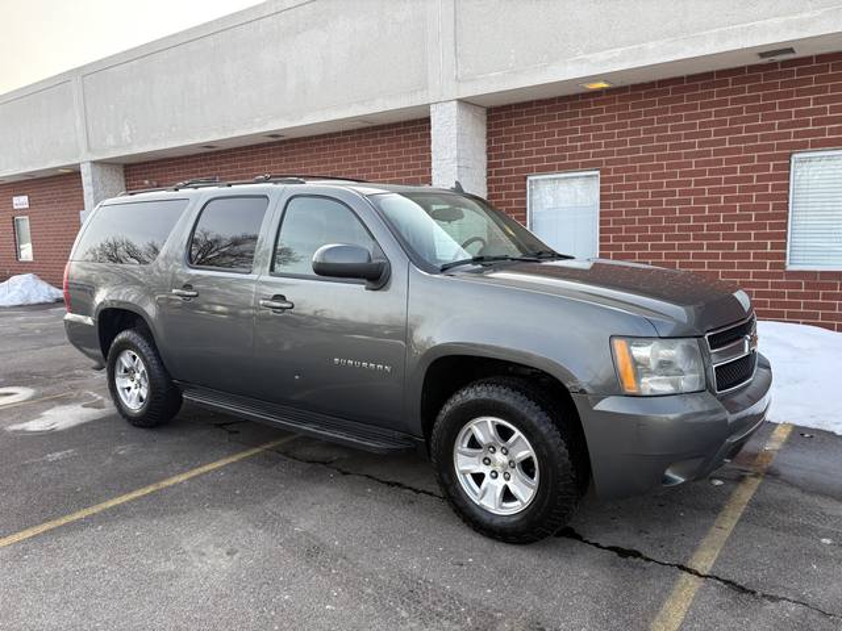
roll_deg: +2.1
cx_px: 421
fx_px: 632
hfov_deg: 67.3
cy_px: 316
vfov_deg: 53.1
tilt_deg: -5.9
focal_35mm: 26
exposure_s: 1/373
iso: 50
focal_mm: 5.96
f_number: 1.6
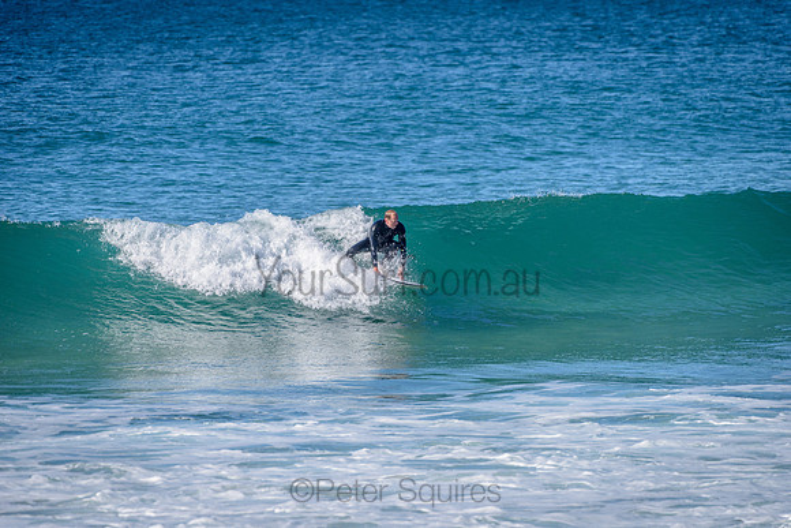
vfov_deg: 2.8
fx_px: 10988
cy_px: 264
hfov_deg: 4.1
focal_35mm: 500
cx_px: 396
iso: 180
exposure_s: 1/2000
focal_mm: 500
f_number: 5.6
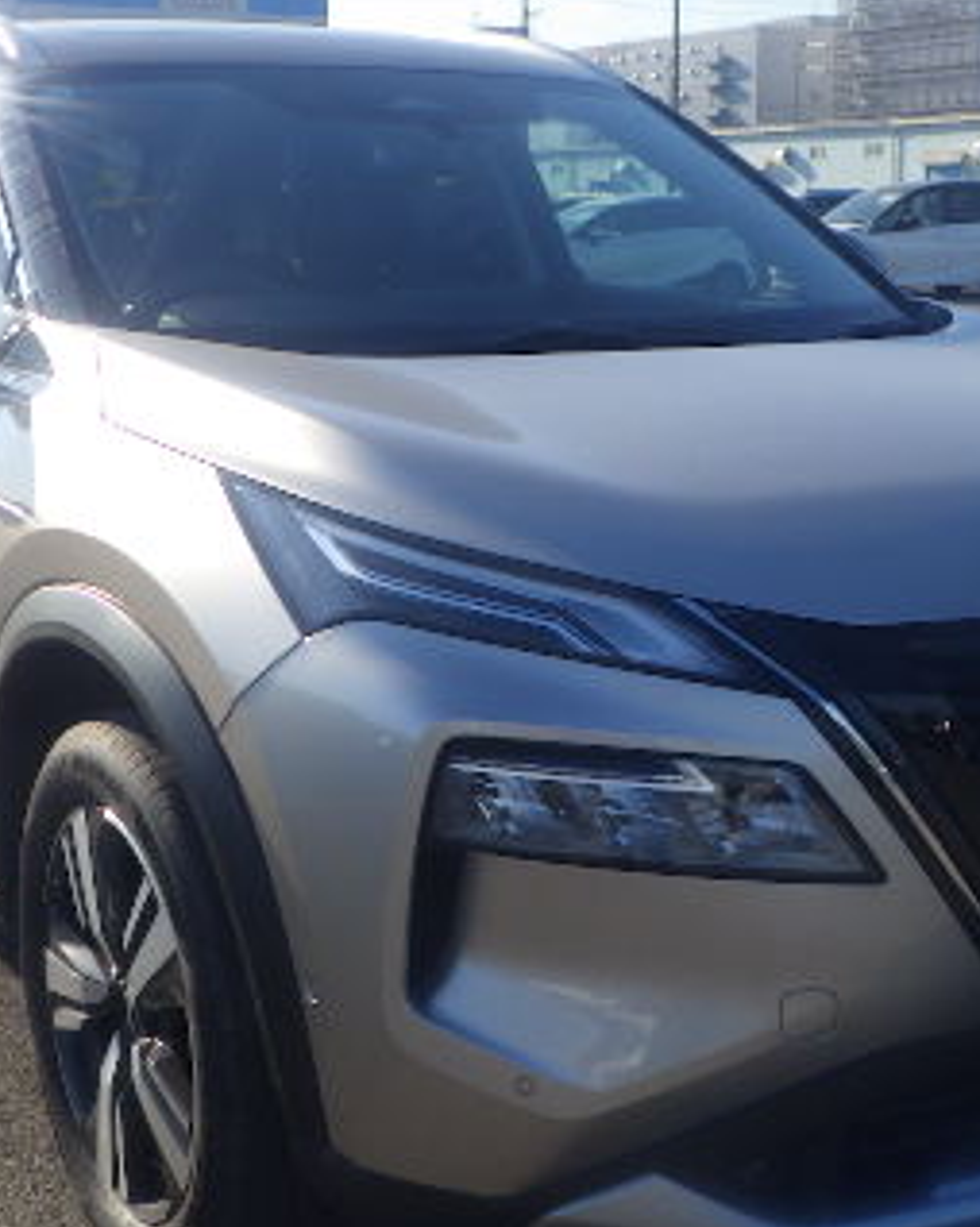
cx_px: 529
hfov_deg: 27.6
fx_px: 1996
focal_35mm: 55
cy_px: 660
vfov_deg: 34.2
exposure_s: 1/800
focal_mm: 5
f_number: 4.2
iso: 125
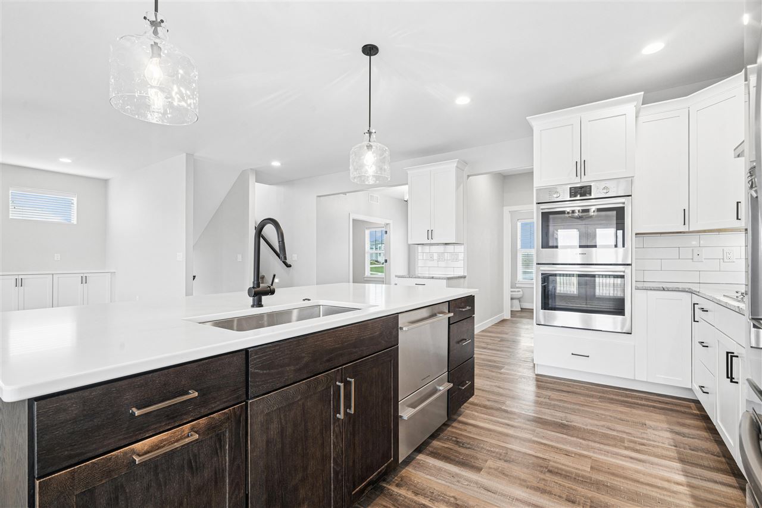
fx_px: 339
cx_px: 381
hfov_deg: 96.7
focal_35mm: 16
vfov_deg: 73.7
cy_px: 254
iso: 400
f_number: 10
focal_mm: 16
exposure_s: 1/6
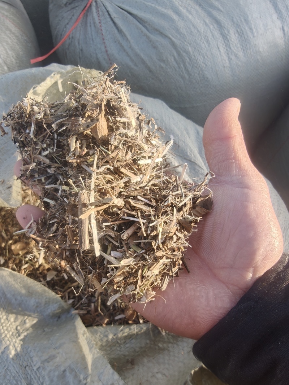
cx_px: 144
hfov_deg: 58.9
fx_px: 256
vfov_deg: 73.9
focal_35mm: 23
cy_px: 192
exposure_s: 1/200
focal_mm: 2.3
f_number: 2
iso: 160
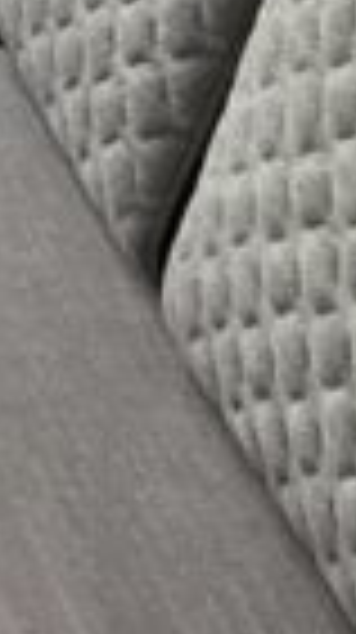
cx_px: -1451
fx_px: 3467
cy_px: -504
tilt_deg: -31.7
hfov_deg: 4.8
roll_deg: -0.6
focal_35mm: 206
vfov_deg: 9.9
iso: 100
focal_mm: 5.7
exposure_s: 1/121
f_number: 1.5
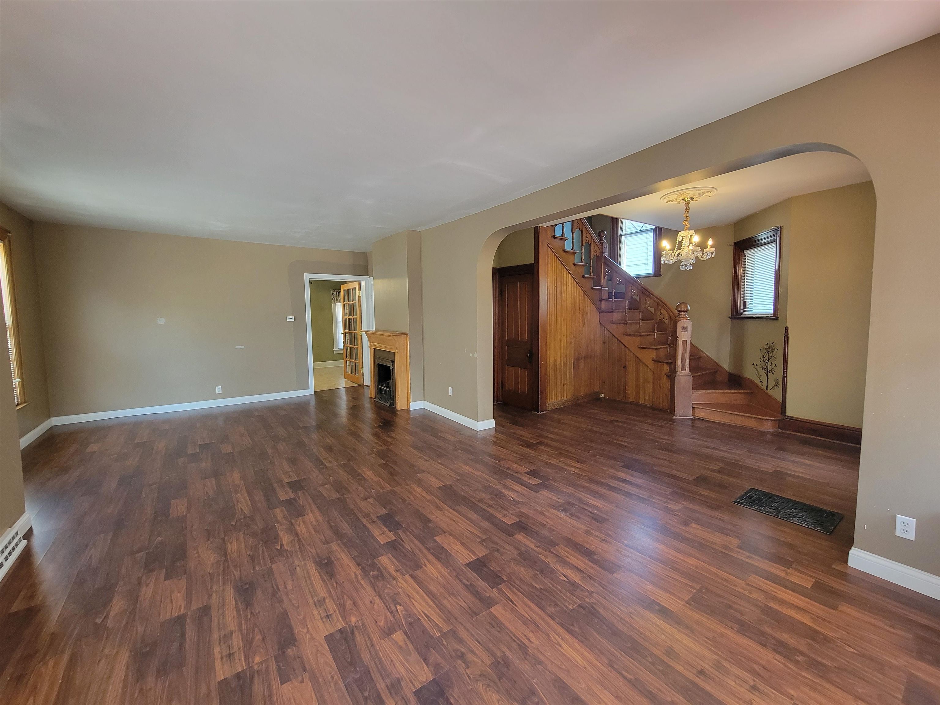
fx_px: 353
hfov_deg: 106.2
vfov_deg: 89.9
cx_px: 470
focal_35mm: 13
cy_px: 352
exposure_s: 1/60
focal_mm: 2.2
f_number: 2.2
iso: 250
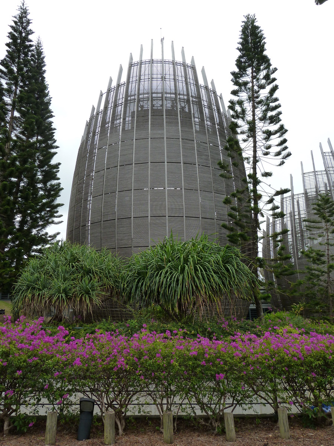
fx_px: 322
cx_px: 167
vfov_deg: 69.4
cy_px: 223
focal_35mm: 25
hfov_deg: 54.9
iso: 125
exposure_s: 1/125
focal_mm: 4.1
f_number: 4
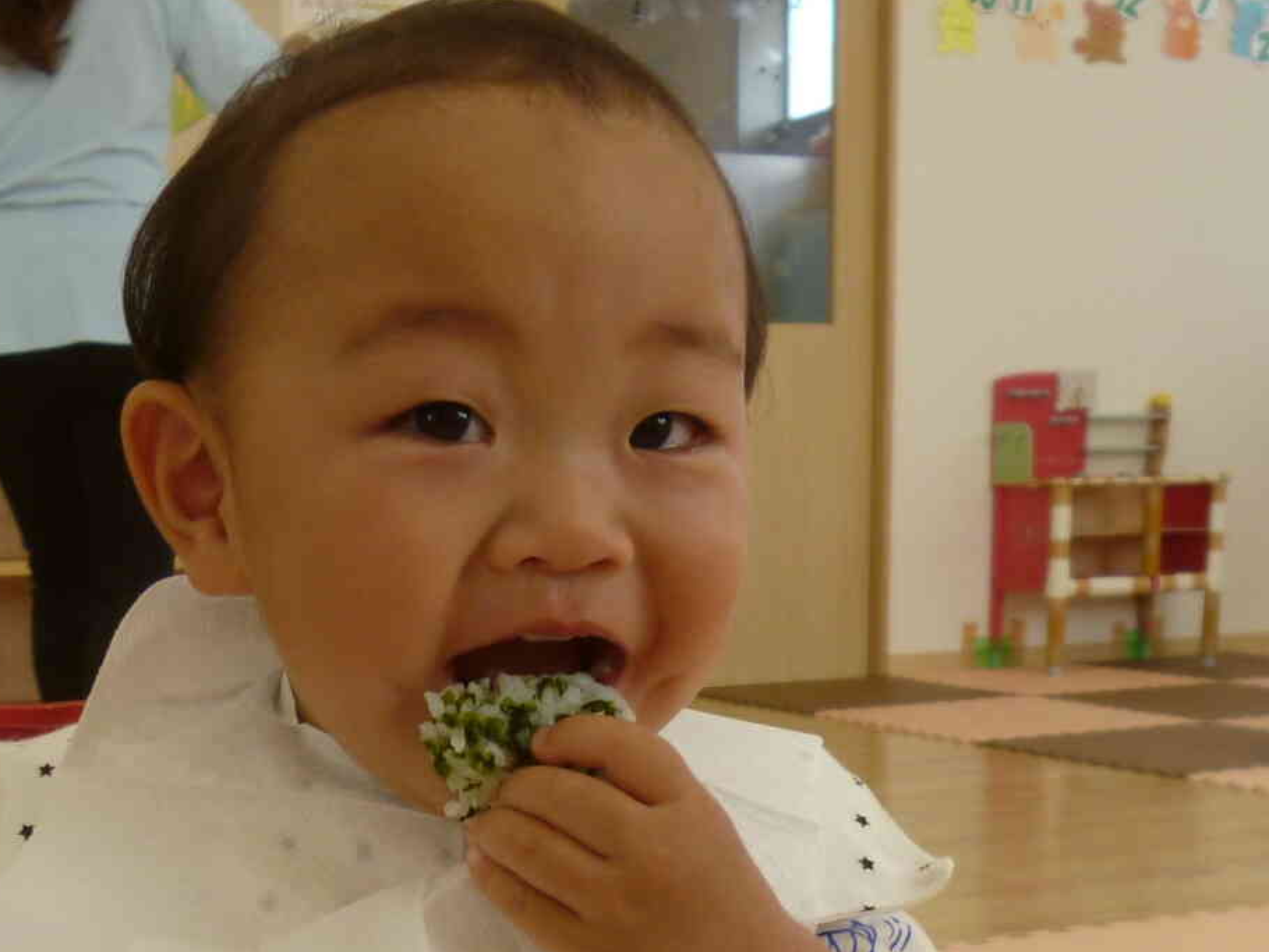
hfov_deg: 35.3
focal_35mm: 54
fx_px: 1980
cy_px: 945
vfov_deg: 25.7
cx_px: 446
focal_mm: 4.3
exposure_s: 1/125
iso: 100
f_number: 2.5
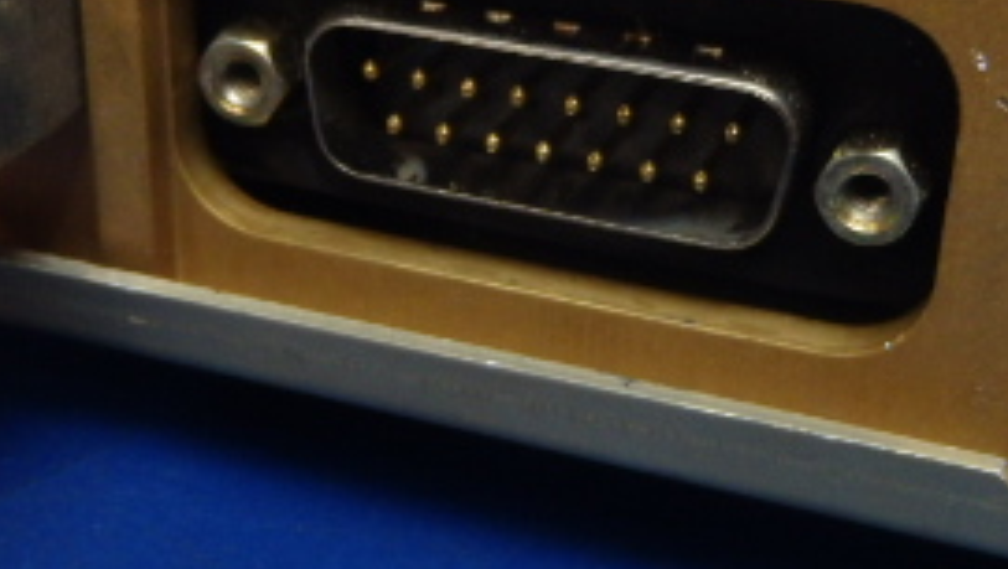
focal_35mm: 72
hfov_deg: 29.3
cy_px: 275
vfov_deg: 16.8
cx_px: 431
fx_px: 1926
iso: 400
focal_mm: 5
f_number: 3.9
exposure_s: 1/30
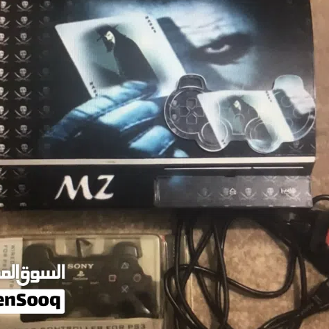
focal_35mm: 37
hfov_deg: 44.9
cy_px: 164
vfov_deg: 44.9
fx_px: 398
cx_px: 169
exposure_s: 1/33
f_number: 2.4
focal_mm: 3.3
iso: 160
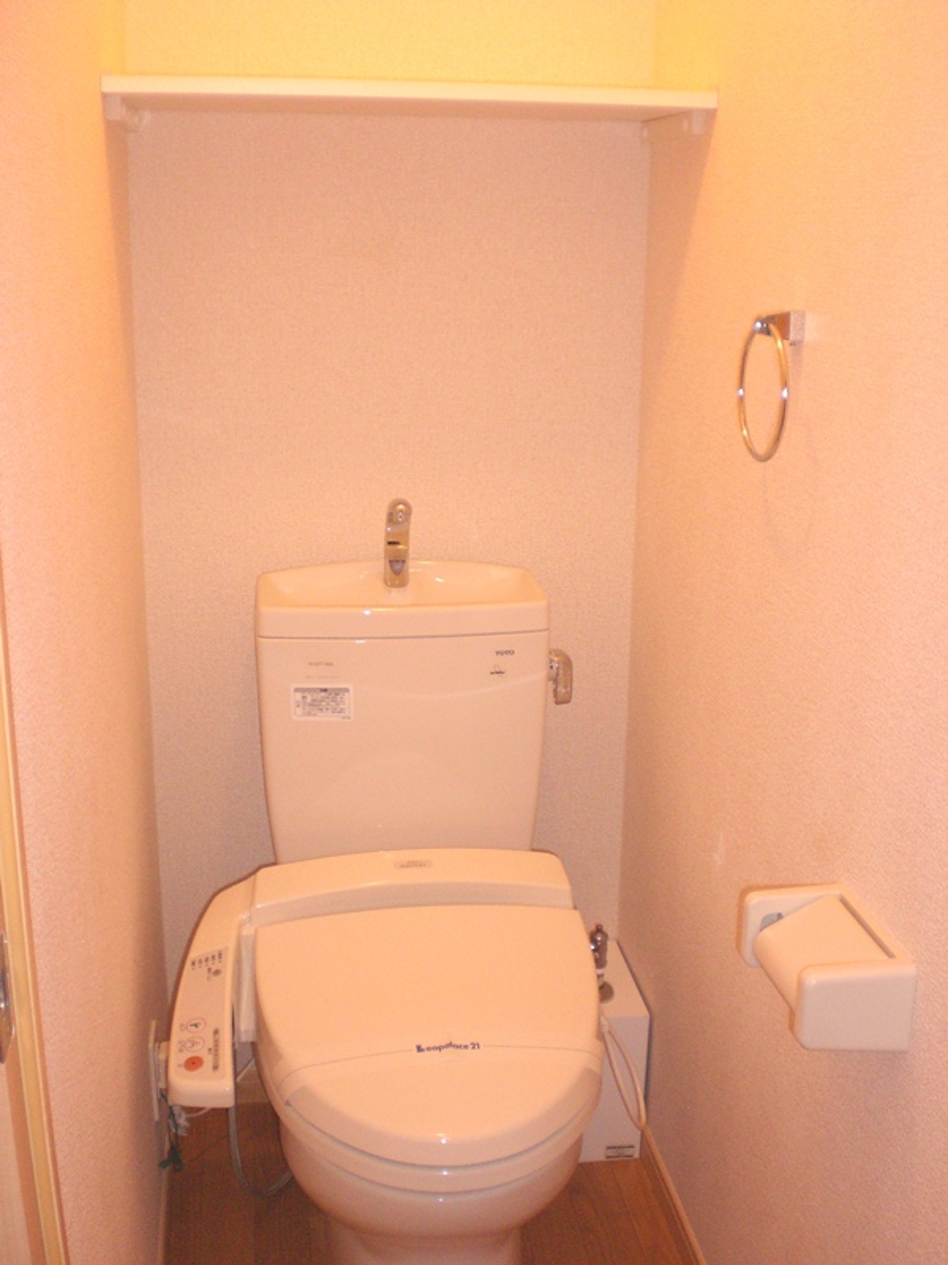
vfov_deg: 49.0
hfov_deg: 37.7
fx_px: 1388
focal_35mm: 38
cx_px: 474
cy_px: 632
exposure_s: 1/60
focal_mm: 6.3
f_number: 3.1
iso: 200
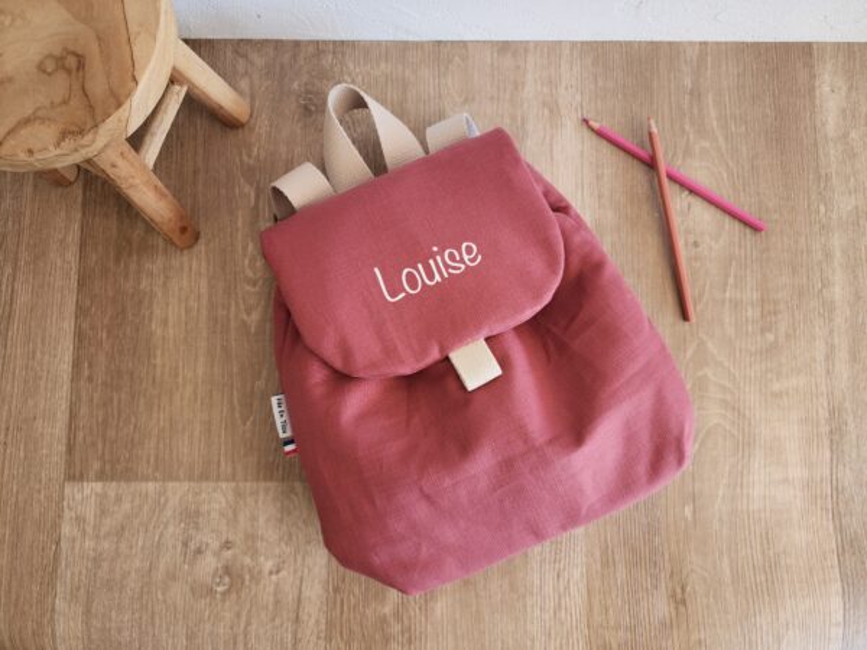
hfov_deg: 73.9
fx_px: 576
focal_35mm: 23
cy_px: 325
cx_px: 434
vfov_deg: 58.9
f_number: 1.8
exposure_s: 1/180
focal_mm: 6.4
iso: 64
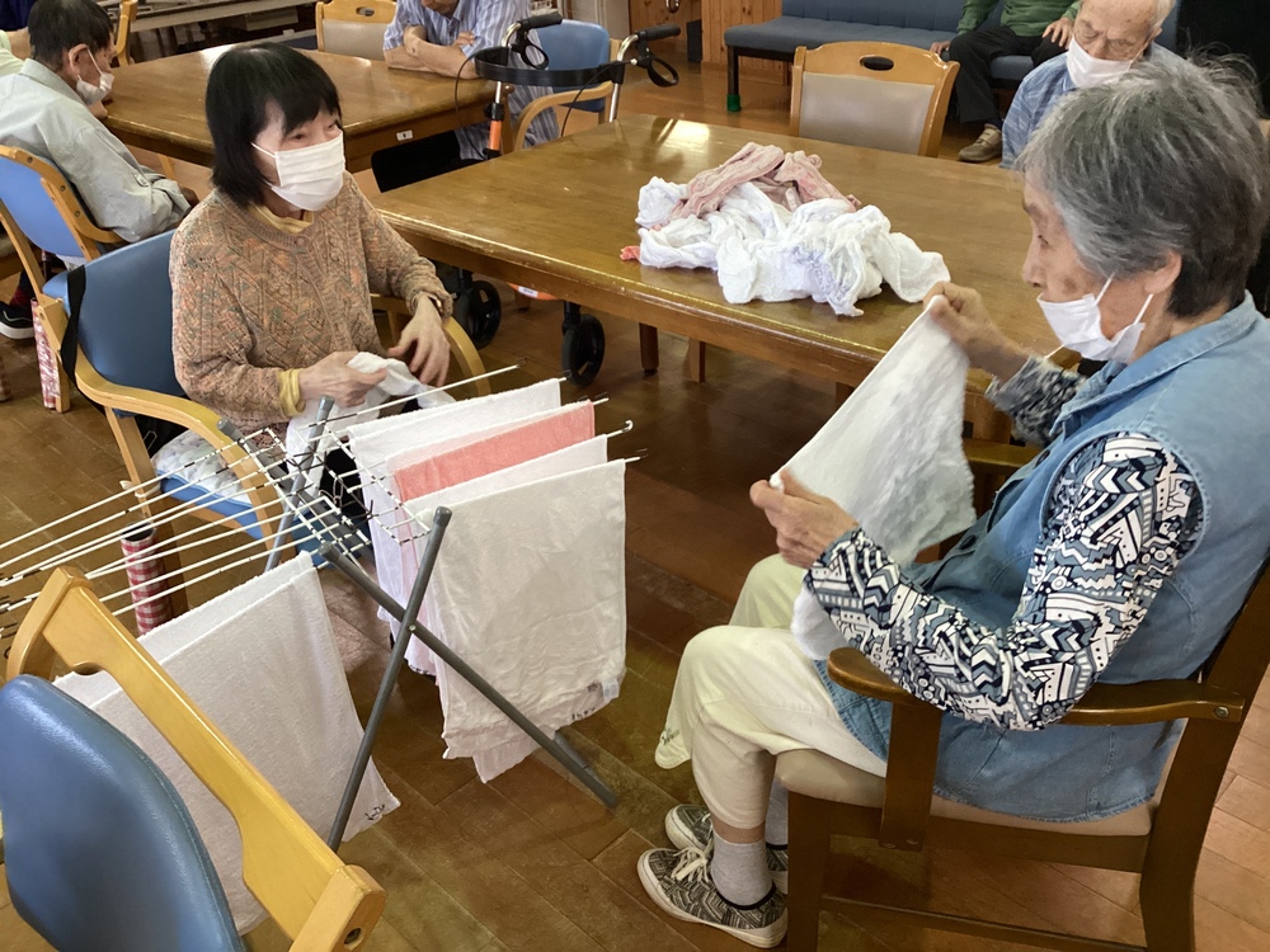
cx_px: 635
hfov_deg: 58.4
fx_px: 1137
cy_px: 476
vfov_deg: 45.4
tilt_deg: -30.9
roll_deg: +3.5
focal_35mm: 31
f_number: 2.4
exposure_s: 1/60
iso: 250
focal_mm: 3.3
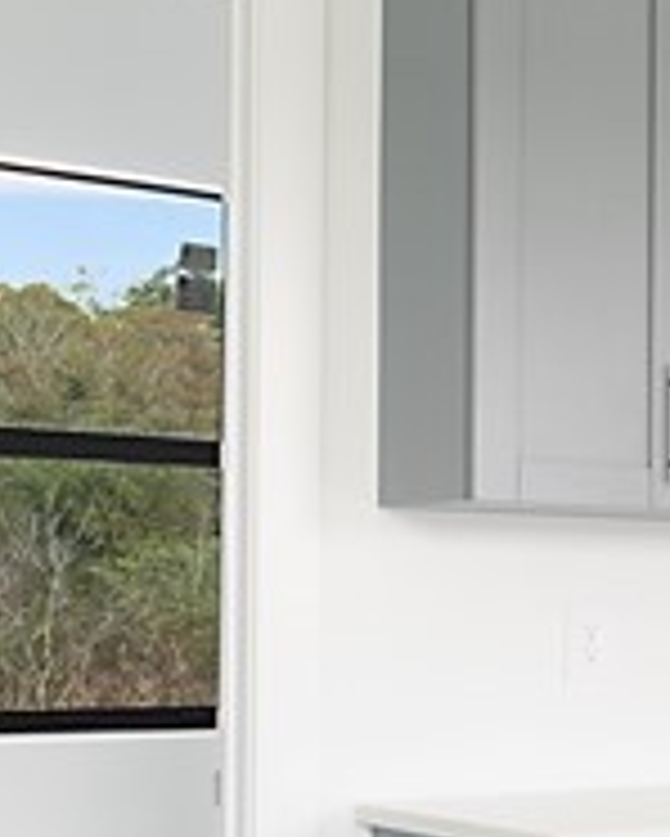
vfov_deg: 23.0
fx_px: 2031
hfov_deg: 14.2
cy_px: 634
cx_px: 1502
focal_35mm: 82
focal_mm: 10
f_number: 4
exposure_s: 1/45
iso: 160
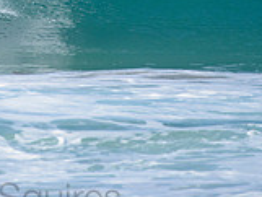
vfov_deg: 0.9
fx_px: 13089
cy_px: -72
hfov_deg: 1.1
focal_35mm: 1728
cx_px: -5
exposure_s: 1/2000
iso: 160
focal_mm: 500
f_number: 5.6
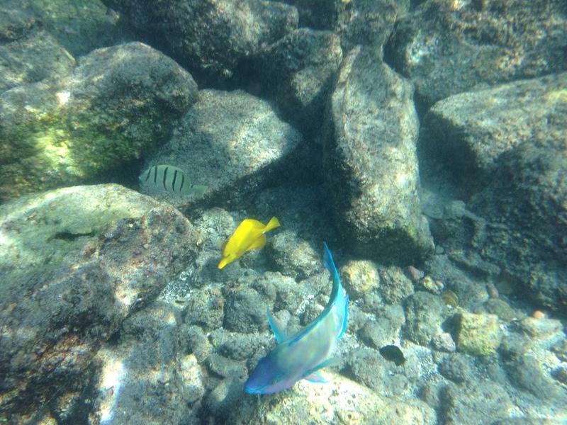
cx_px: 284
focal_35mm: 33
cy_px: 212
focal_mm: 4.12
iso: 50
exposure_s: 1/452
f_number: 2.4
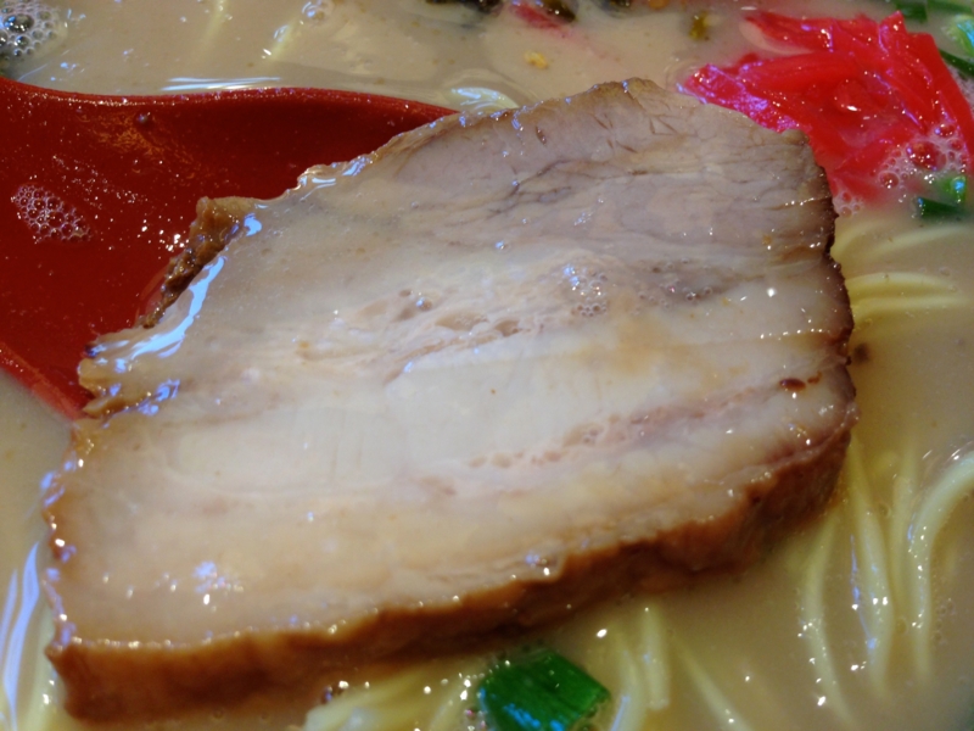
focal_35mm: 33
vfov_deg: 42.9
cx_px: 487
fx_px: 929
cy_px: 366
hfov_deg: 55.4
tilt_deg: -56.0
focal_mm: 4.12
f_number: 2.4
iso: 50
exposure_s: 1/20
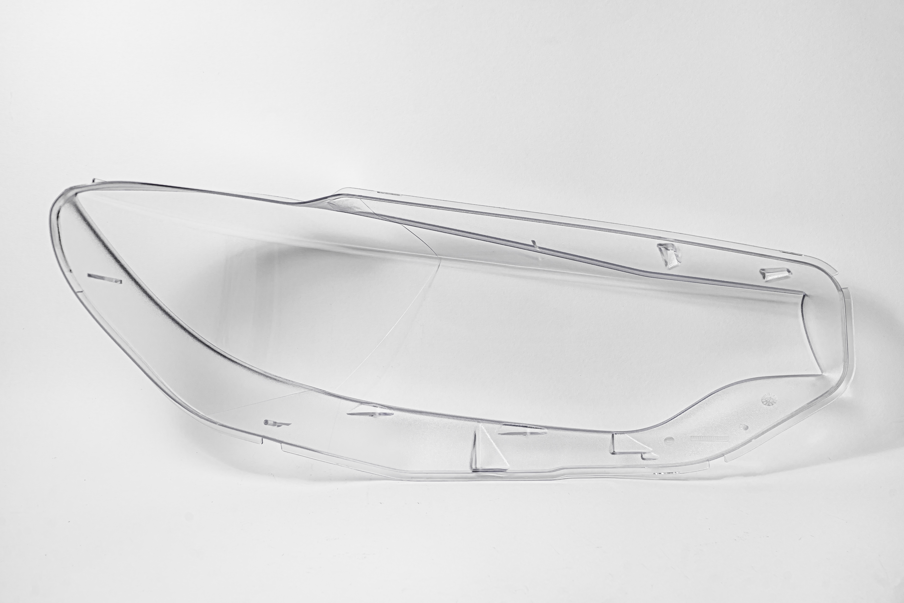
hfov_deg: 27.3
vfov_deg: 18.4
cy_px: 302
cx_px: 452
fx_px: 1858
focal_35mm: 74
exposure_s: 1/250
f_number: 9
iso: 100
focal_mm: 74
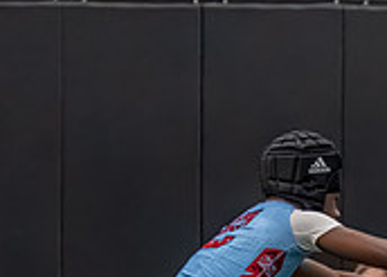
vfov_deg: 1.5
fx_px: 10732
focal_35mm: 976
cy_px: 400
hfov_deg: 2.1
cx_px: 747
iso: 6400
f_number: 2.8
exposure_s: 1/1000
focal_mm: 163
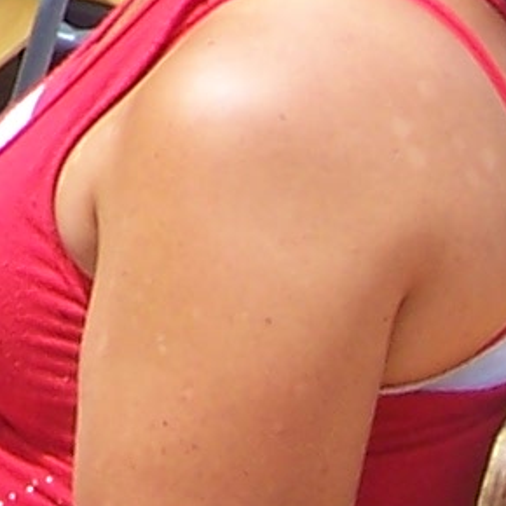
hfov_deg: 7.0
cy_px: -787
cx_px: -532
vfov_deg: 6.9
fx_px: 3953
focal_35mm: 239
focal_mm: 5.6
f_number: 5.6
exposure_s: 1/180
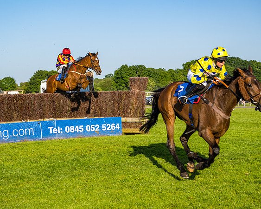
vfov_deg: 17.7
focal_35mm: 87
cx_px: 108
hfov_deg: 22.0
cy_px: 105
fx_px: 671
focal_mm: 70
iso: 200
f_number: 4
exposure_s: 1/1250
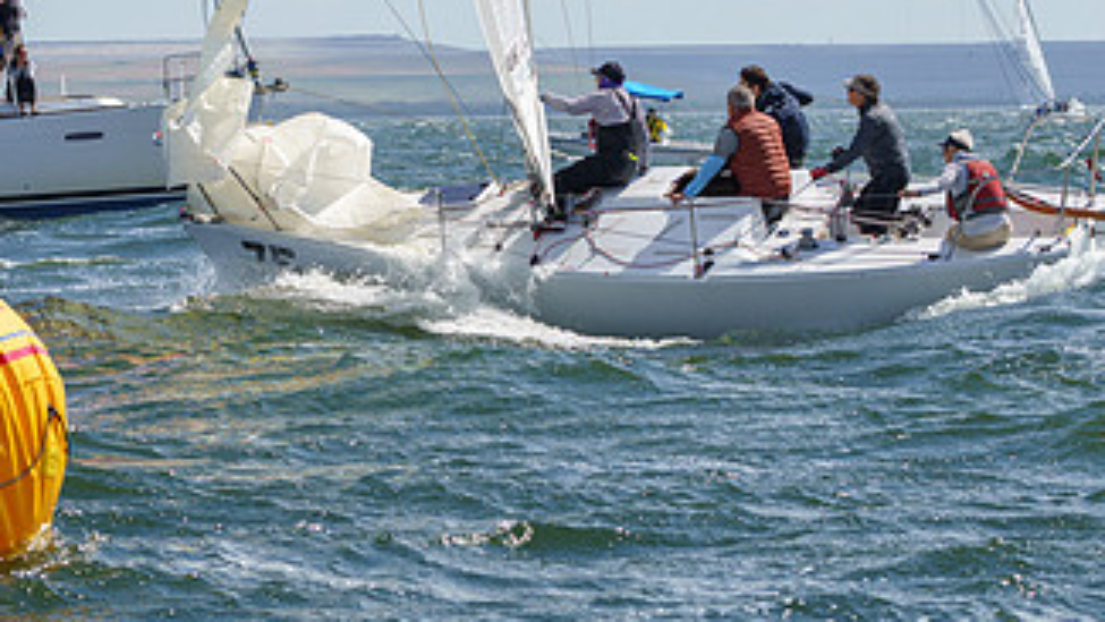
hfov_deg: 9.1
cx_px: 419
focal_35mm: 237
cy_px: -21
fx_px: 6946
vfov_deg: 5.1
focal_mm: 100
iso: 200
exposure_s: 1/1000
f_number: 8
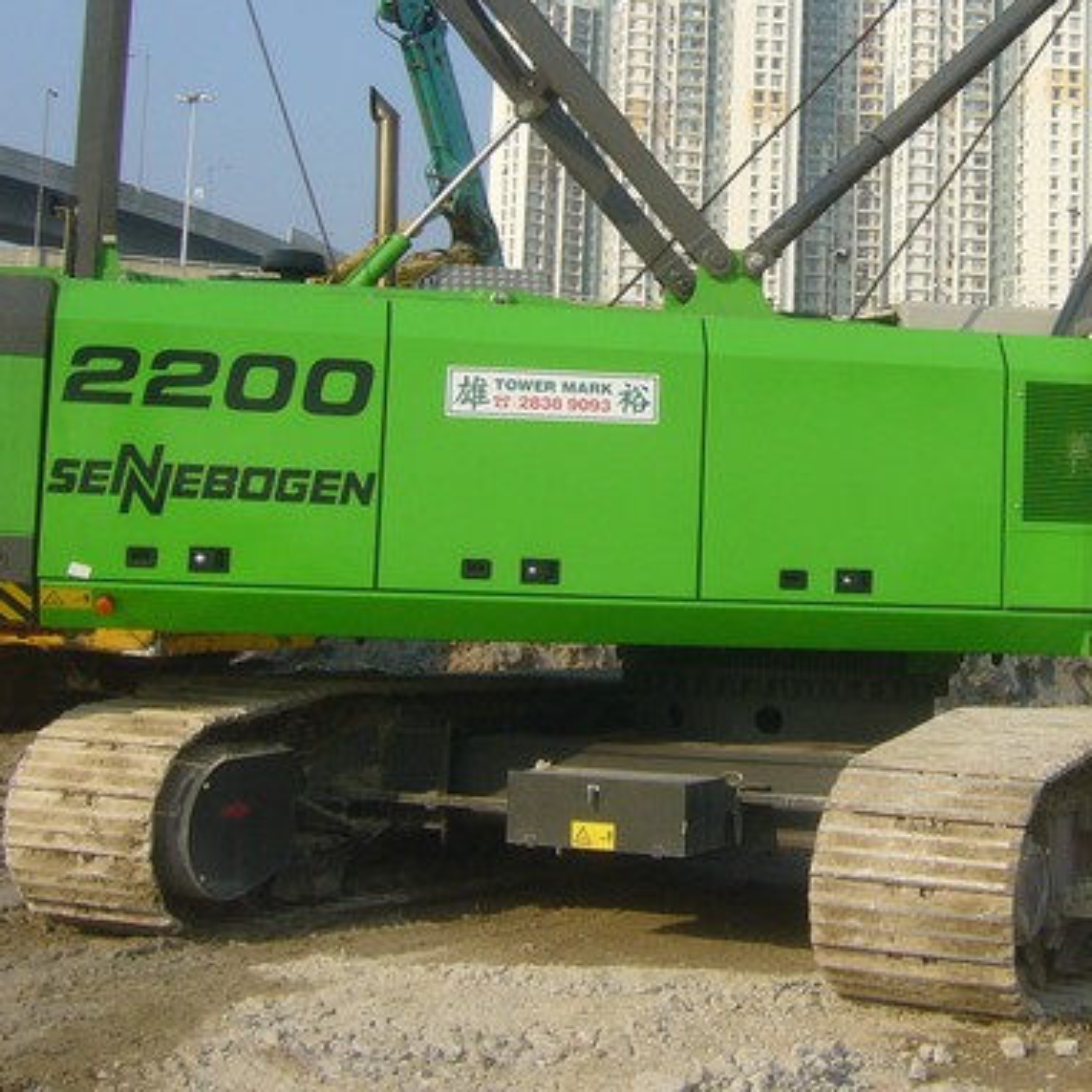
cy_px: 301
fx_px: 2320
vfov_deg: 26.2
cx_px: 863
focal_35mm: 65
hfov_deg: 26.0
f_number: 5.6
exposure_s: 1/500
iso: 100
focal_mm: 5.8
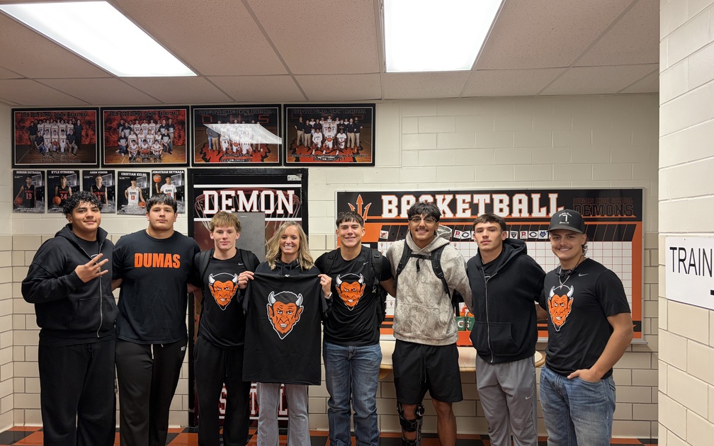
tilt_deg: +0.5
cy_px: 239
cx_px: 357
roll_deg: +1.1
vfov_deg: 44.5
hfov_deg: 66.5
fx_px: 545
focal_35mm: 28
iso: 100
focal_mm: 5.96
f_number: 1.6
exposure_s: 1/60
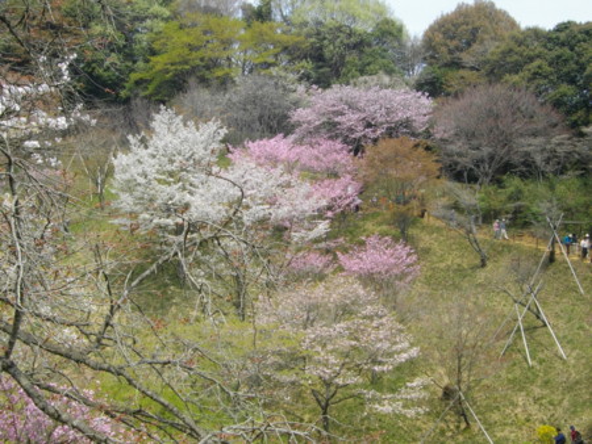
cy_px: 222
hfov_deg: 38.2
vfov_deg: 29.1
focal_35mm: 50
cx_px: 296
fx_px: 856
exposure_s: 1/160
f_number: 7
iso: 100
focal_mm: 8.8
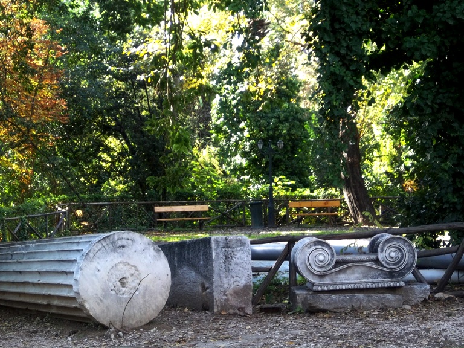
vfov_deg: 14.5
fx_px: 1367
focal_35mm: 102
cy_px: 174
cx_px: 232
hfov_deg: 19.3
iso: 160
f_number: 4.85
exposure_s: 1/50
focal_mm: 18.27
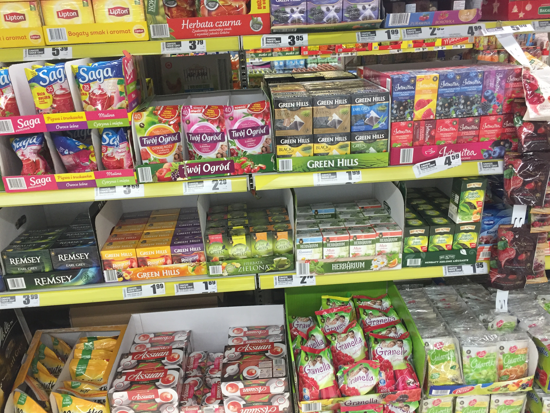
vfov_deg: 46.8
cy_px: 207
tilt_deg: -21.9
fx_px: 477
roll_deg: +1.8
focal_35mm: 30
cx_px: 269
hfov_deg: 60.0
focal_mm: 4.15
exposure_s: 1/33
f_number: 2.2
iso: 80
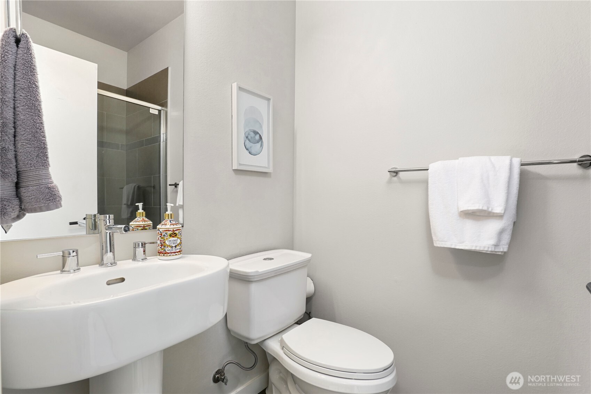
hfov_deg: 96.7
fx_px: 263
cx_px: 296
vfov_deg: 73.7
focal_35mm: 16
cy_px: 197
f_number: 9
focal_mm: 16
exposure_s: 1/5
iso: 800
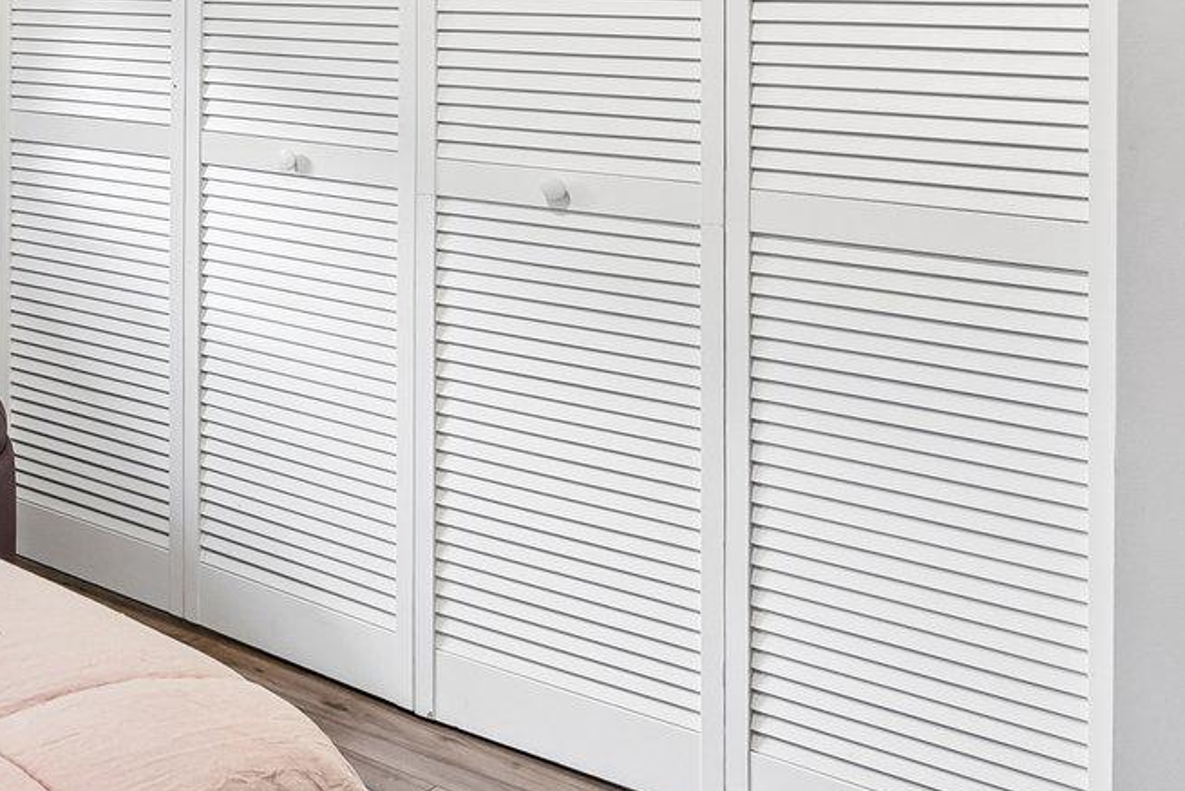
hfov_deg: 32.0
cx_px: -282
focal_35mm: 50
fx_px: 1646
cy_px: -39
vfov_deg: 25.4
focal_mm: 16
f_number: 8
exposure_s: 1/5
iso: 400
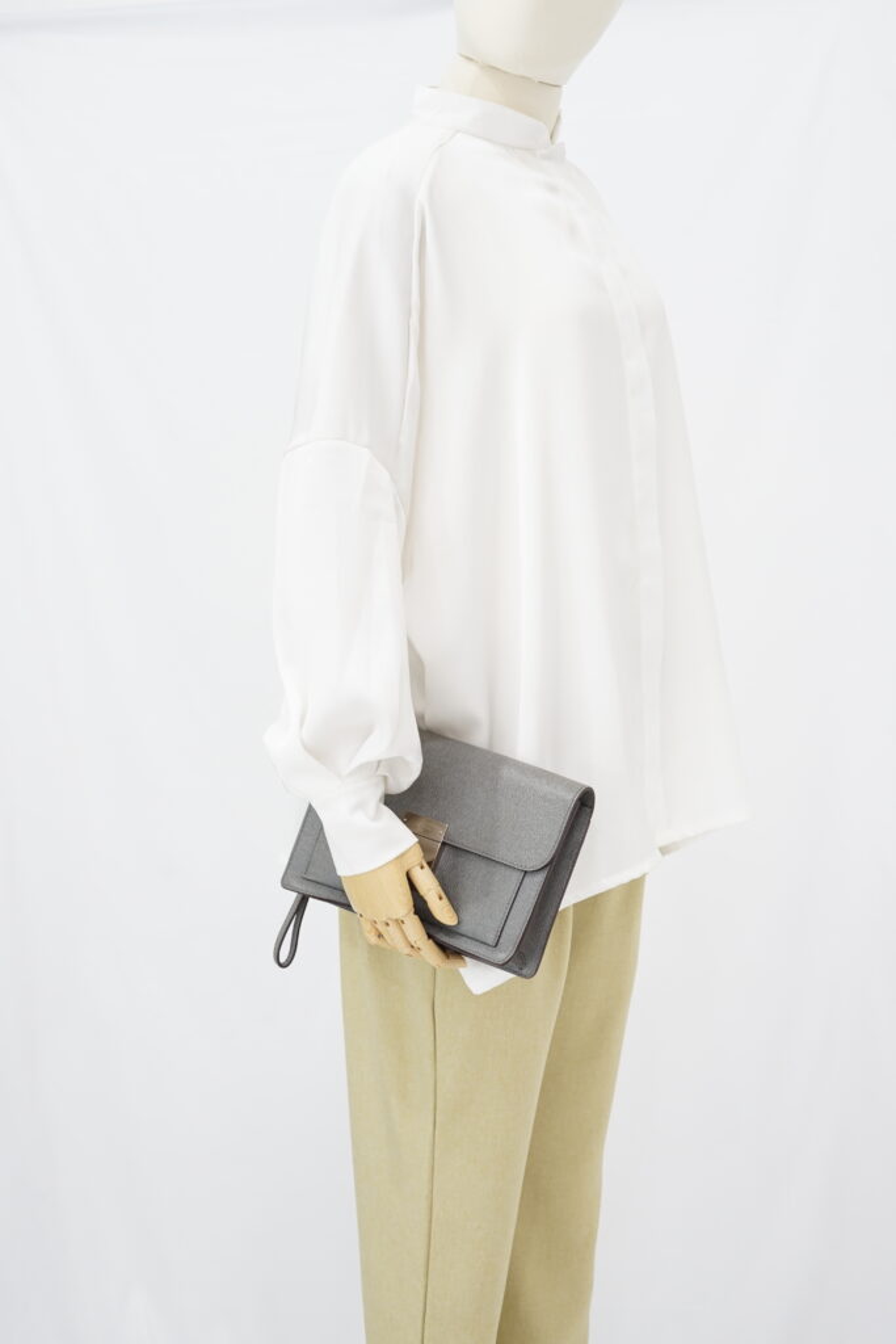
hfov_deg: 27.0
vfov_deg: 39.6
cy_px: 672
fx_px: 1866
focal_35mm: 50
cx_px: 448
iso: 640
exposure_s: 1/8
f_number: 6.3
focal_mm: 50
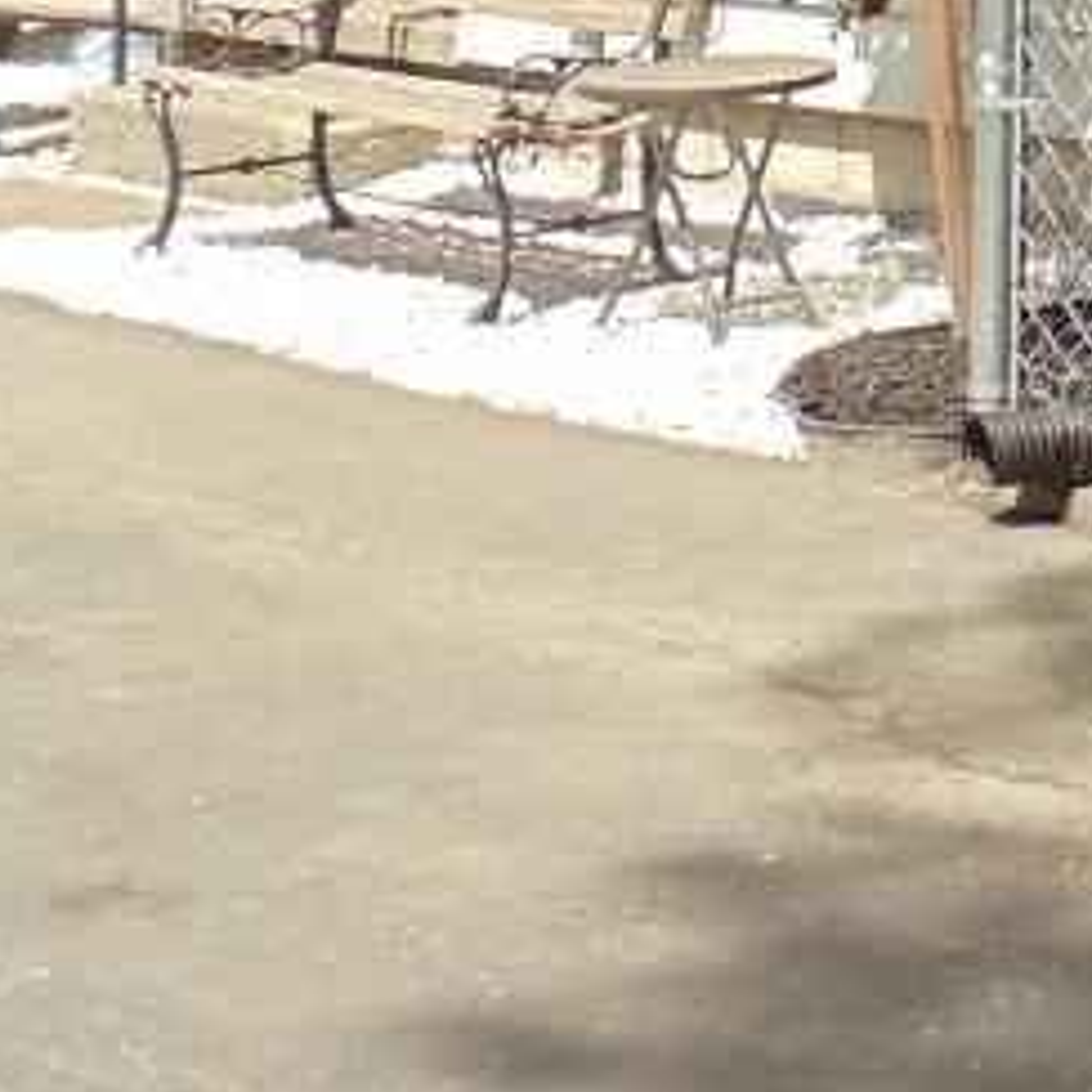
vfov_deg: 10.3
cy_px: -611
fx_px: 5818
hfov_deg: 10.3
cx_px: 1768
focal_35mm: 163
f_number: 7.1
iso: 200
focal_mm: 6
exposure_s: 1/125
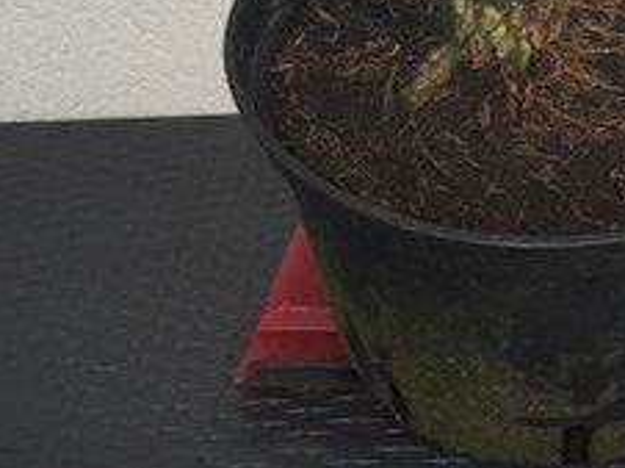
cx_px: 514
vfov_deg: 17.8
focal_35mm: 77
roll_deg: +0.6
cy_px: -150
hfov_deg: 24.9
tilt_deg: -10.7
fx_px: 1389
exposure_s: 1/706
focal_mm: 4.15
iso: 32
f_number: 2.2
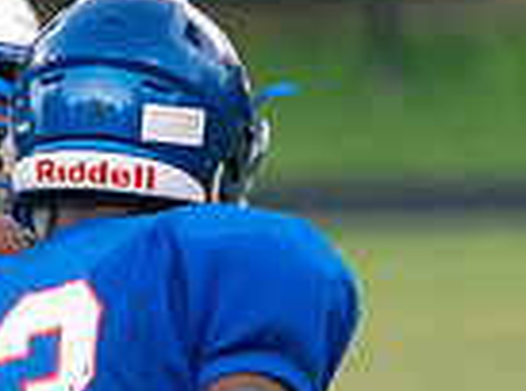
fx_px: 19823
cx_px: -550
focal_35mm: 1308
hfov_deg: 1.5
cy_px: 792
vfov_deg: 1.1
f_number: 4
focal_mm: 280
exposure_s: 1/1000
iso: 5000
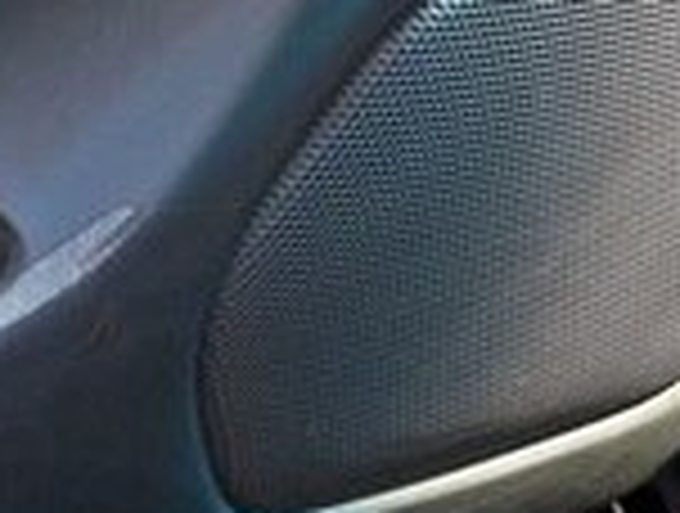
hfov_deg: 13.9
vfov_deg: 12.1
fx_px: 2402
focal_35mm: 122
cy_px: 34
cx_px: -621
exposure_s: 1/138
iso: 40
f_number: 1.9
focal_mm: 3.7
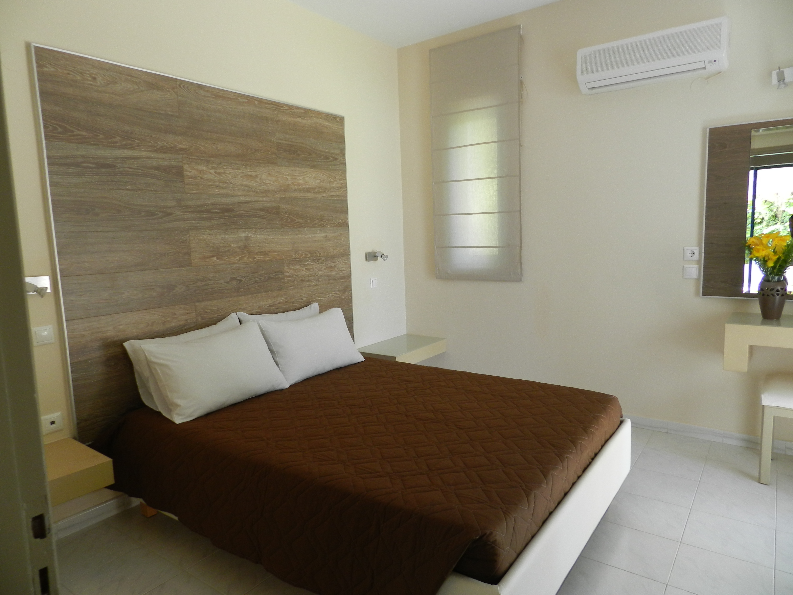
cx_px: 396
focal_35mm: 23
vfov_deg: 58.9
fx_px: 527
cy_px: 298
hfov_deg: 73.9
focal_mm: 4
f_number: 3.4
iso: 220
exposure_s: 1/30
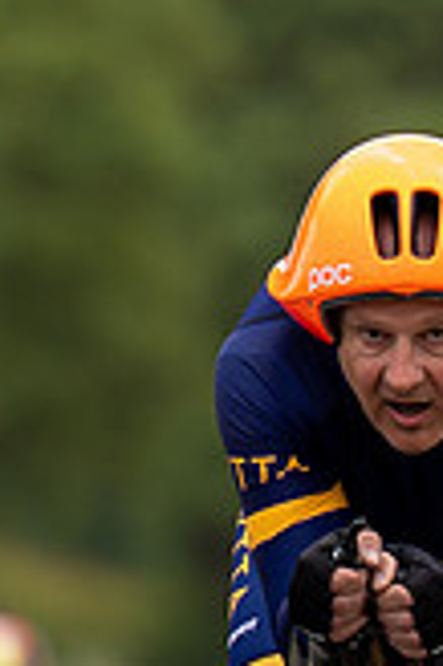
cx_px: 278
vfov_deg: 1.5
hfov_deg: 1.0
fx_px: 25709
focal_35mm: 1390
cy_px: 520
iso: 160
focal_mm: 200
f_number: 3.2
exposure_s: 1/1250
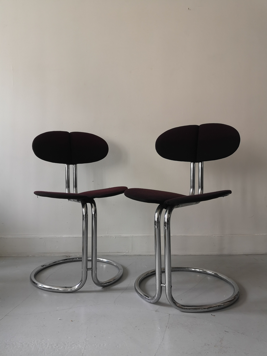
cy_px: 178
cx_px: 134
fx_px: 278
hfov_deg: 51.4
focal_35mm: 27
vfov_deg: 65.3
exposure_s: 1/50
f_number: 1.8
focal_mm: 3.95
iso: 64
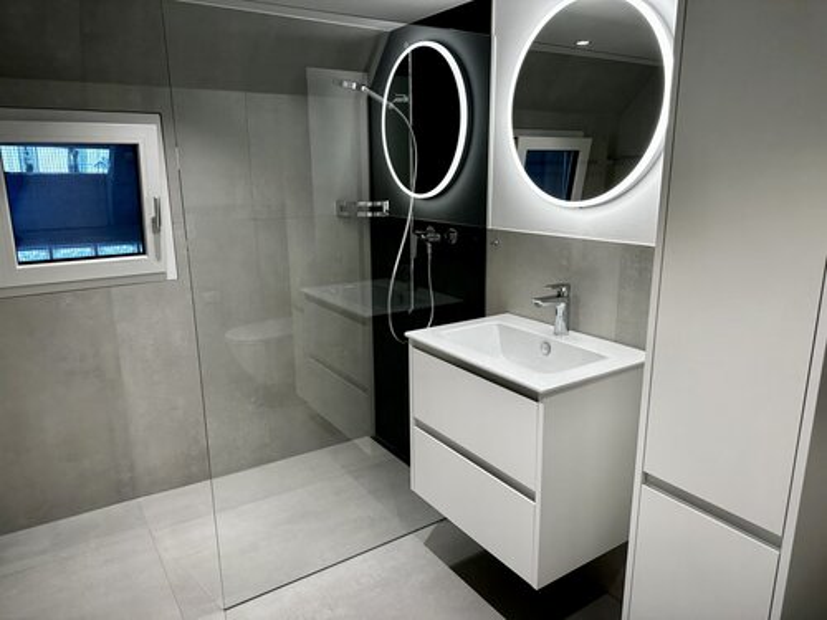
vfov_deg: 56.8
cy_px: 310
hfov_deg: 71.6
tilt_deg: -14.8
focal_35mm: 24
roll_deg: +0.2
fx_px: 573
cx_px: 414
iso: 64
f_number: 1.78
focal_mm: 6.86
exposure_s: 1/100
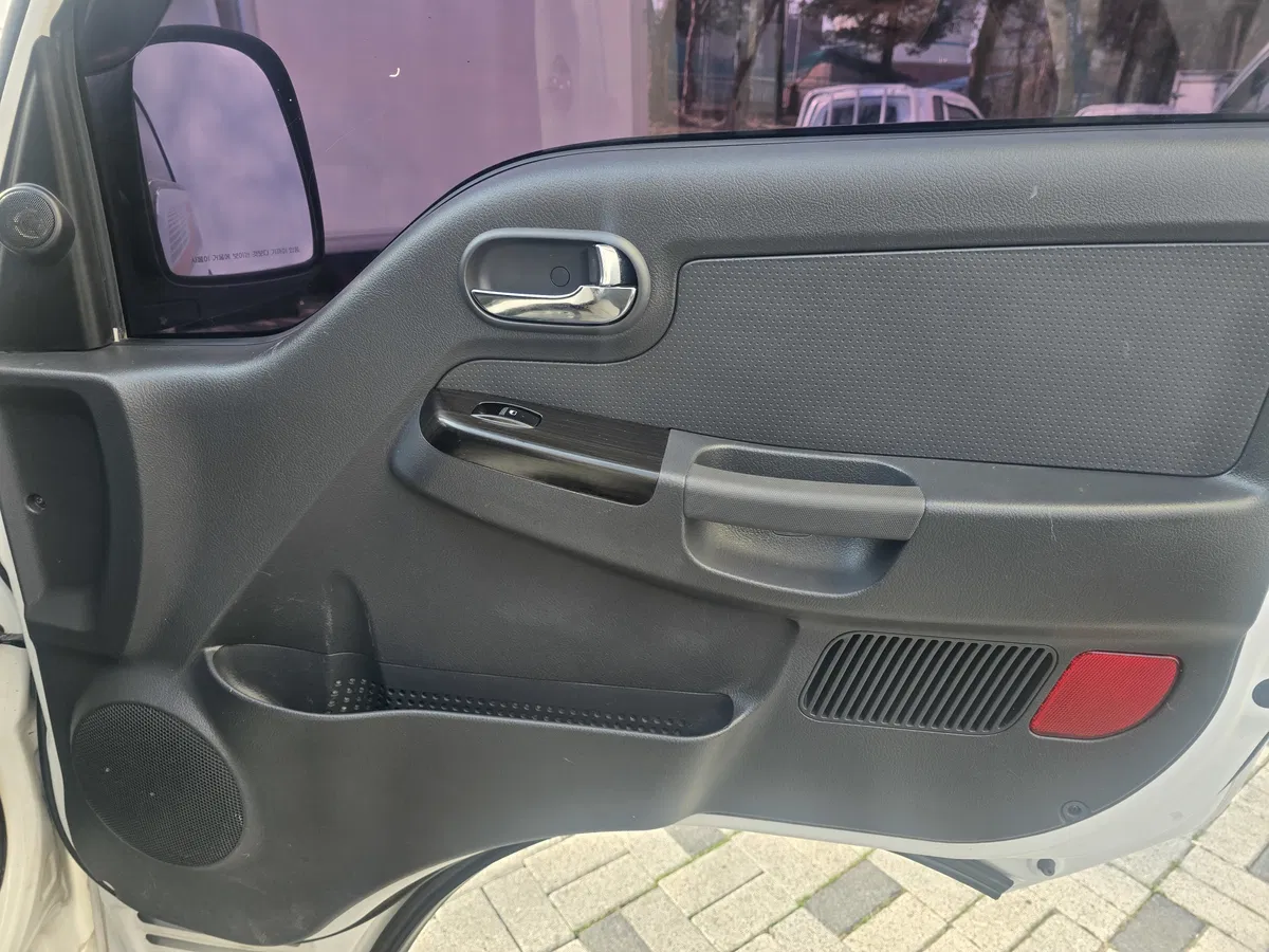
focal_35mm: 23
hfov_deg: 73.9
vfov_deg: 58.9
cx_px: 634
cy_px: 476
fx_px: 843
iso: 40
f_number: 1.7
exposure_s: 1/180
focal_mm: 6.3
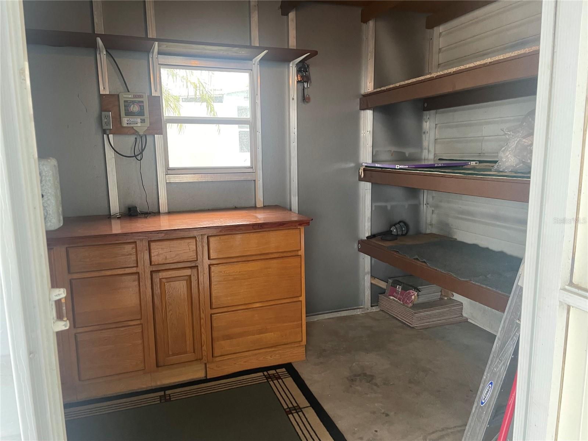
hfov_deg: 67.3
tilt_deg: -9.4
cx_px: 294
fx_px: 442
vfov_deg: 53.1
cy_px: 220
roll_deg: +1.4
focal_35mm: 26
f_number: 1.6
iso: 200
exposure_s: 1/60
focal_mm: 4.2
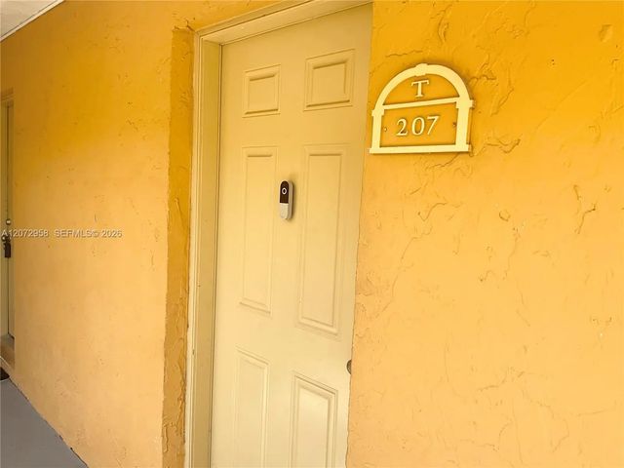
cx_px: 312
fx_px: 523
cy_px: 234
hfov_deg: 61.7
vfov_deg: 48.2
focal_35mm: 29
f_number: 1.8
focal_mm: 3
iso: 16
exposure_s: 1/160
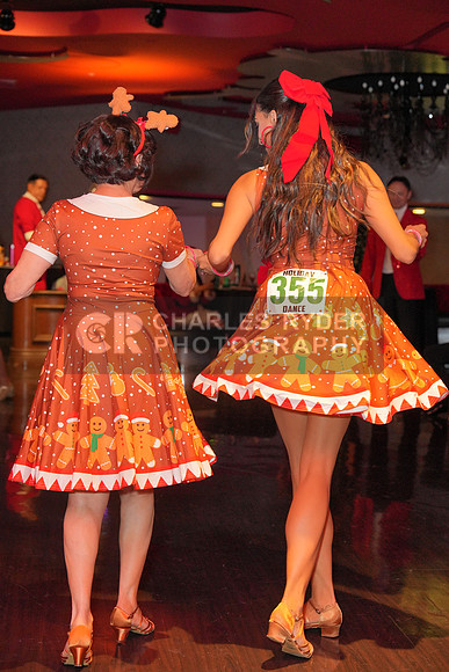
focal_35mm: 59
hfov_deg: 23.0
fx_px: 1103
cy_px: 336
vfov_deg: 33.9
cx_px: 224
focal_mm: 59
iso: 4000
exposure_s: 1/200
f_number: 4
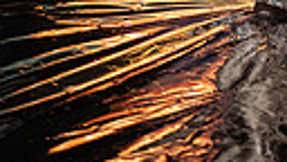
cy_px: -254
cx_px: 291
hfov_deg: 5.3
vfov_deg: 3.0
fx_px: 3074
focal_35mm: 404
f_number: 2.8
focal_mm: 110
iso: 1600
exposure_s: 1/320
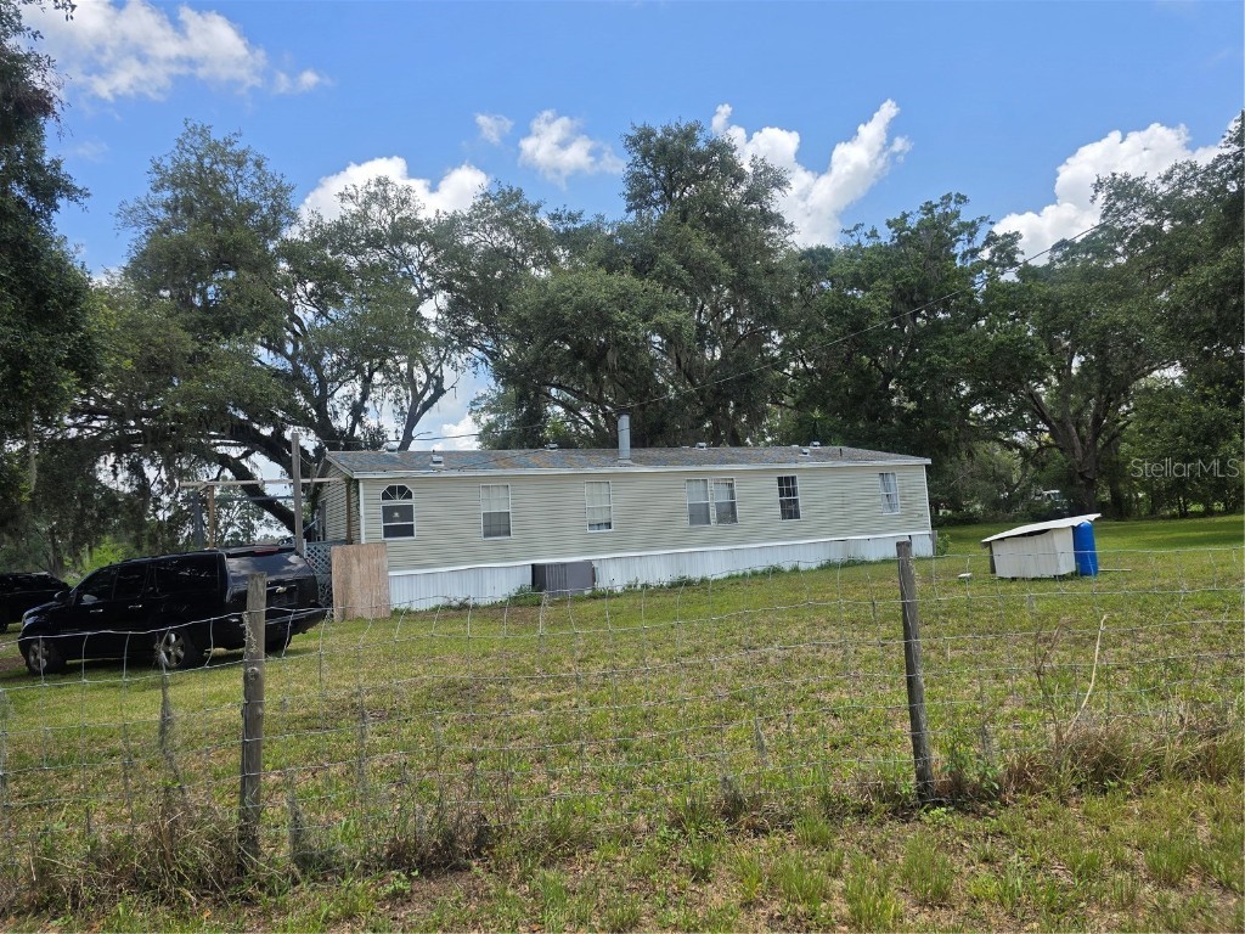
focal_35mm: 23
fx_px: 827
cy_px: 467
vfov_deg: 58.9
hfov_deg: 73.9
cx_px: 622
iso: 12
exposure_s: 1/585
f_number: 1.7
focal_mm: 6.3
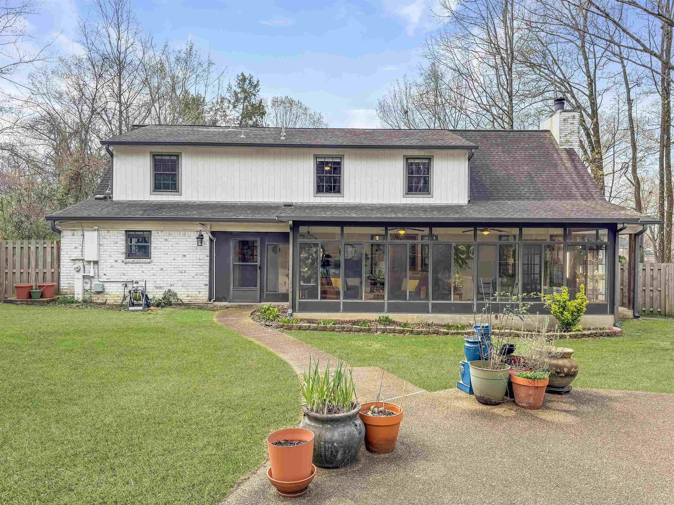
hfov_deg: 71.6
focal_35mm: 24
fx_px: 467
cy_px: 252
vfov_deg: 56.8
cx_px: 337
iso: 80
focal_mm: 6.76
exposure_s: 1/912
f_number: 1.78
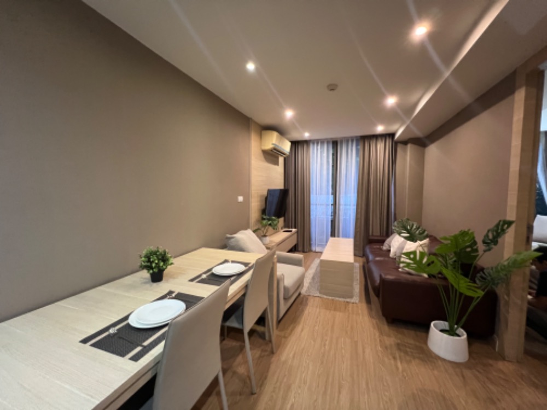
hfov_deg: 106.2
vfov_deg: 89.9
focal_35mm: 13
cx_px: 274
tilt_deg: -4.1
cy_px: 205
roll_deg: +0.5
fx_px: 205
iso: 800
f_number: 1.8
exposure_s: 1/50
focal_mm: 1.57
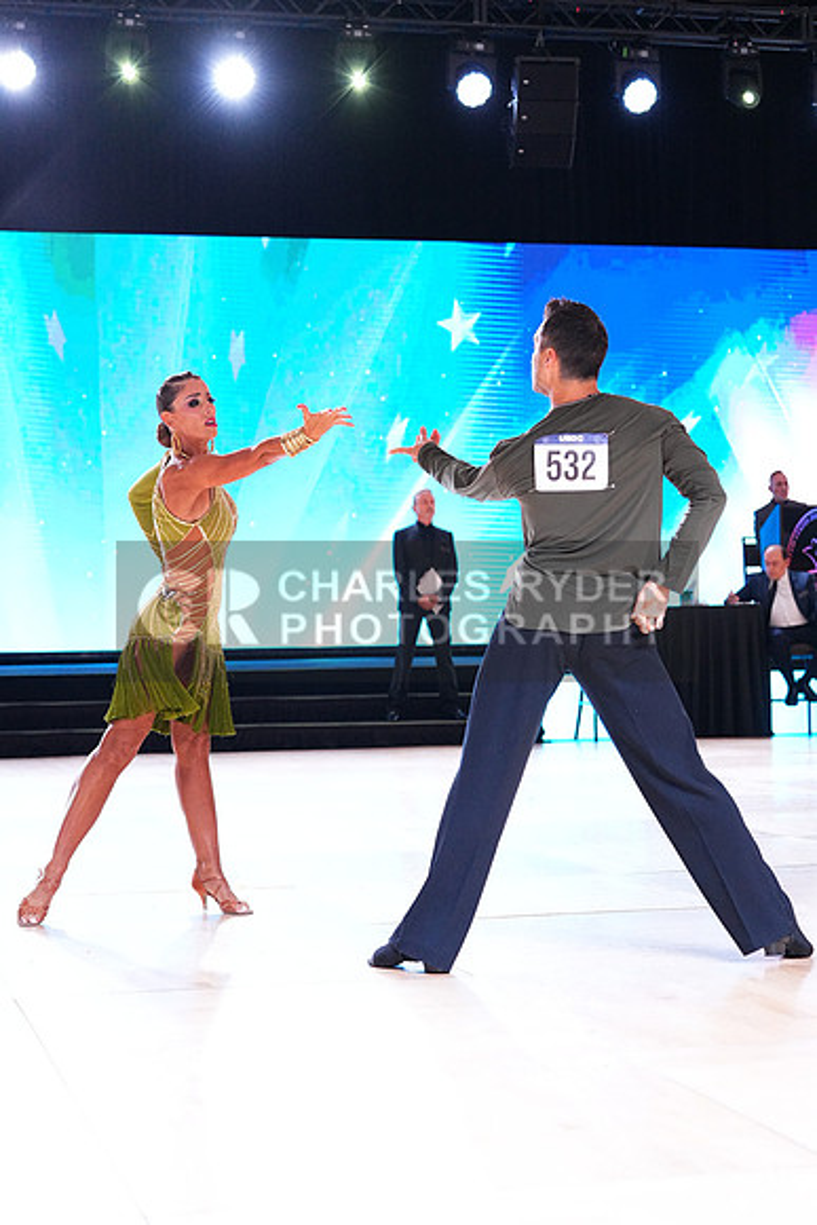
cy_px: 612
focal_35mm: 70
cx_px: 408
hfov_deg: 19.5
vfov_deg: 28.8
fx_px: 2381
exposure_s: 1/400
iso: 5000
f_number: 4
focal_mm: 70
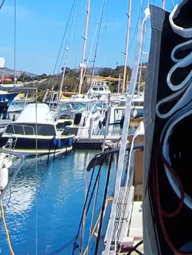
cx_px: 253
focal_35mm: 69
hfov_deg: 19.6
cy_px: -232
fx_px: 509
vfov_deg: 19.2
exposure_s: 1/1320
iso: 50
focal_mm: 1.65
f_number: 2.2
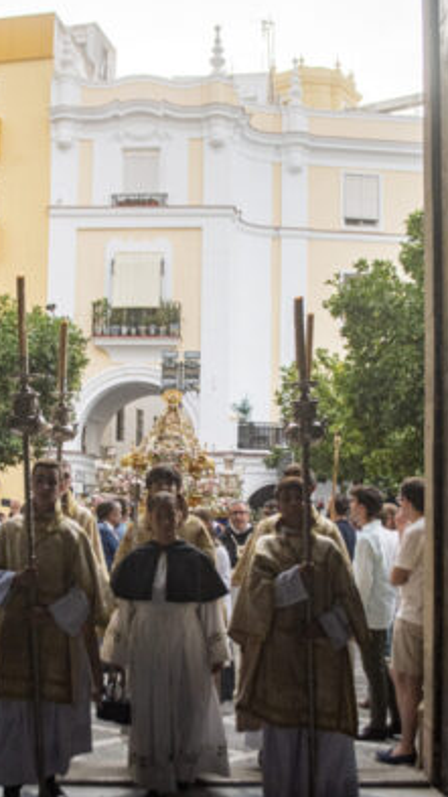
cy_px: 410
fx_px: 972
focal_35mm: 46
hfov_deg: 25.9
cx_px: 168
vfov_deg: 44.6
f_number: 4
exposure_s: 1/2000
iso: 800
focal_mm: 24
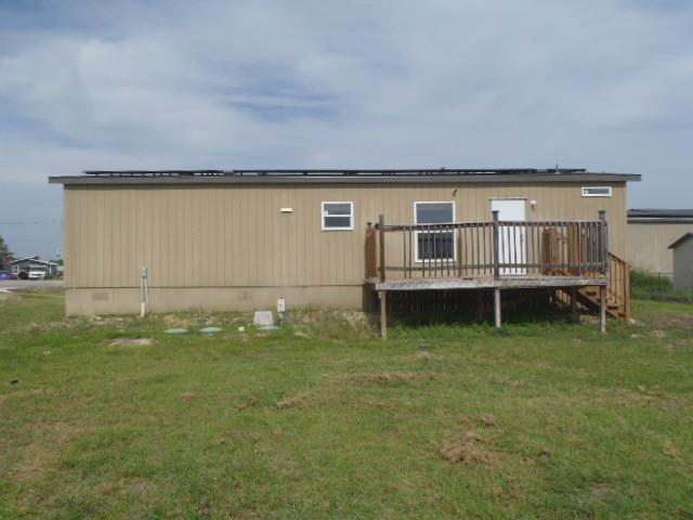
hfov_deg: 63.4
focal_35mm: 28
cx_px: 346
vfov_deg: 49.7
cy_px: 260
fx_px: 561
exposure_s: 1/1000
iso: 80
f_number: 3.9
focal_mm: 5
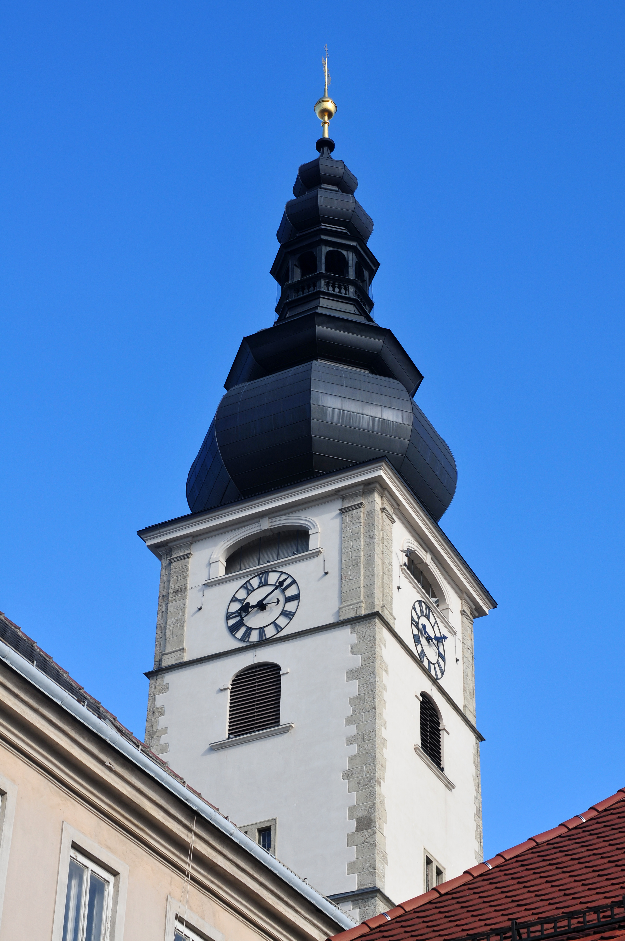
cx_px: 312
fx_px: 1958
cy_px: 470
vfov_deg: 27.0
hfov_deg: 18.1
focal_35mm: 75
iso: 200
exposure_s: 1/250
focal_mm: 50
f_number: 8
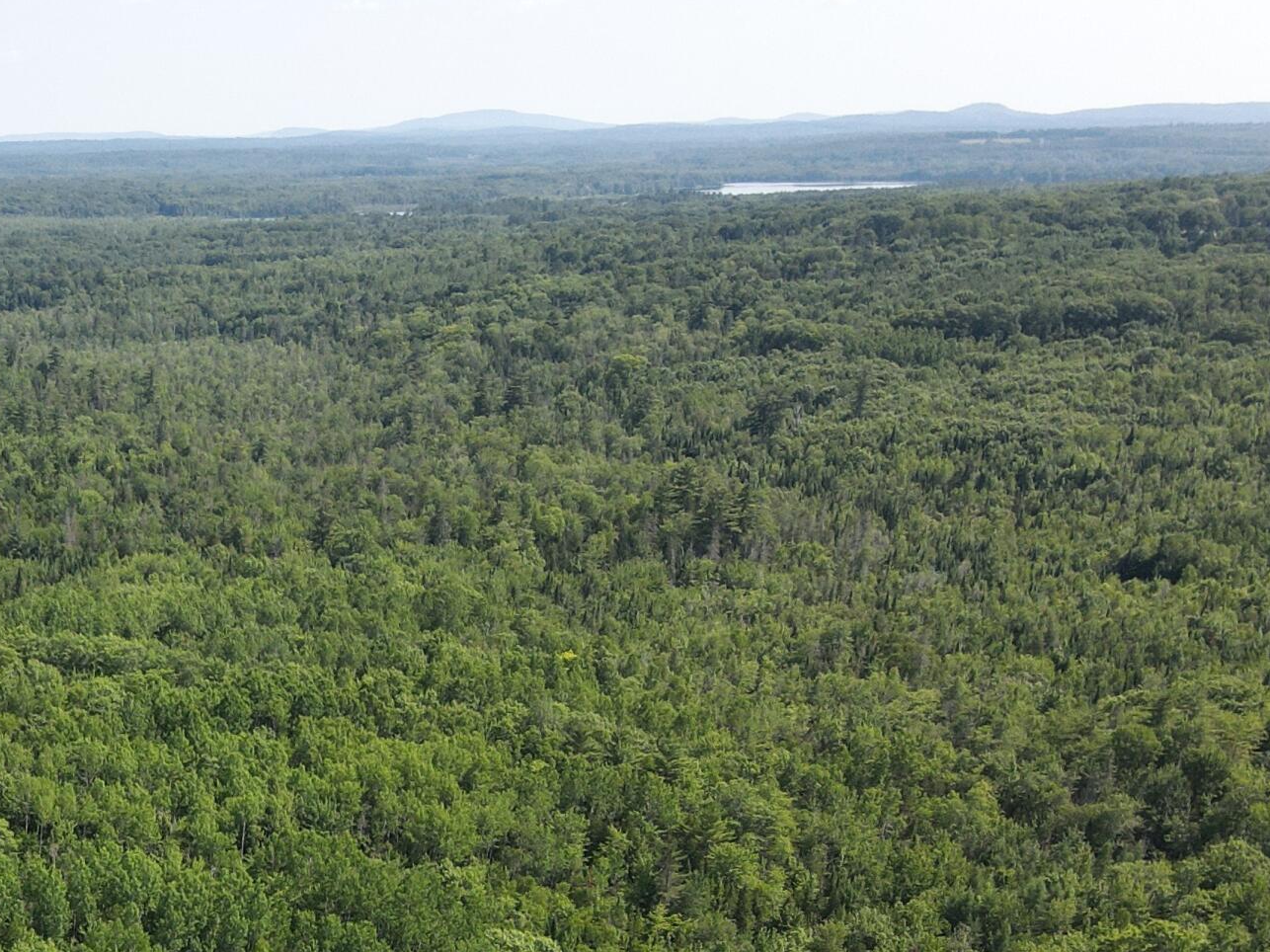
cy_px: 926
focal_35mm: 56
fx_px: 2054
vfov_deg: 25.0
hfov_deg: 30.3
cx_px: -170
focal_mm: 4.5
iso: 100
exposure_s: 1/500
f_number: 2.8
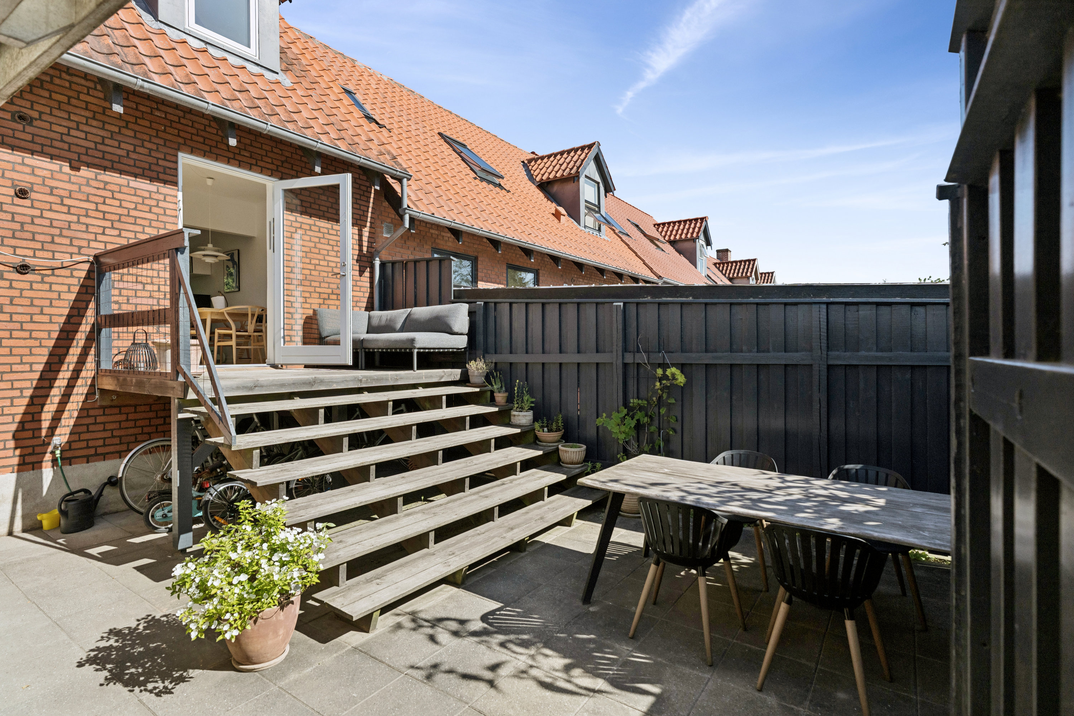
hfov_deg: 90.0
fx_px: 537
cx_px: 537
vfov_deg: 67.4
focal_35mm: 18
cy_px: 358
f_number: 5.6
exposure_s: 1/2000
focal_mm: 18
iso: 400
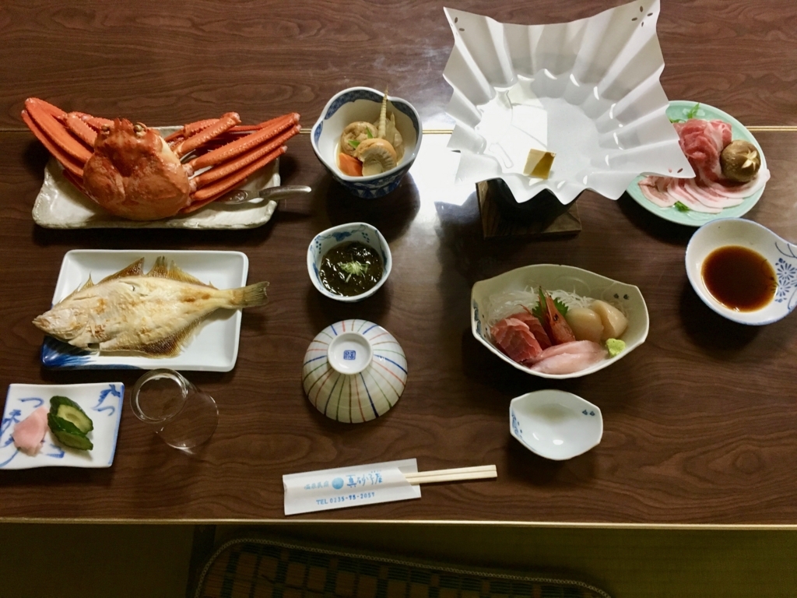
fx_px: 668
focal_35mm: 29
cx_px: 398
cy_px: 299
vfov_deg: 48.2
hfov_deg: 61.7
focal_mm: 4.15
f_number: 2.2
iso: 160
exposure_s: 1/30
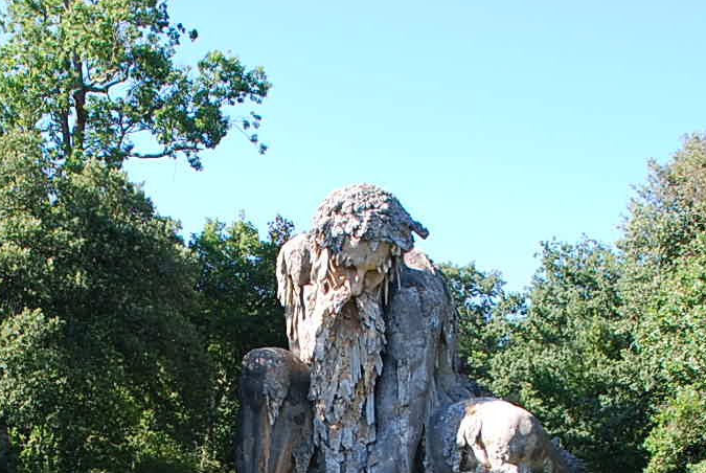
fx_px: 1689
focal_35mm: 86
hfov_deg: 23.6
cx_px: 267
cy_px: 634
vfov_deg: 15.1
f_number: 5.6
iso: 140
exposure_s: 1/125
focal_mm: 20
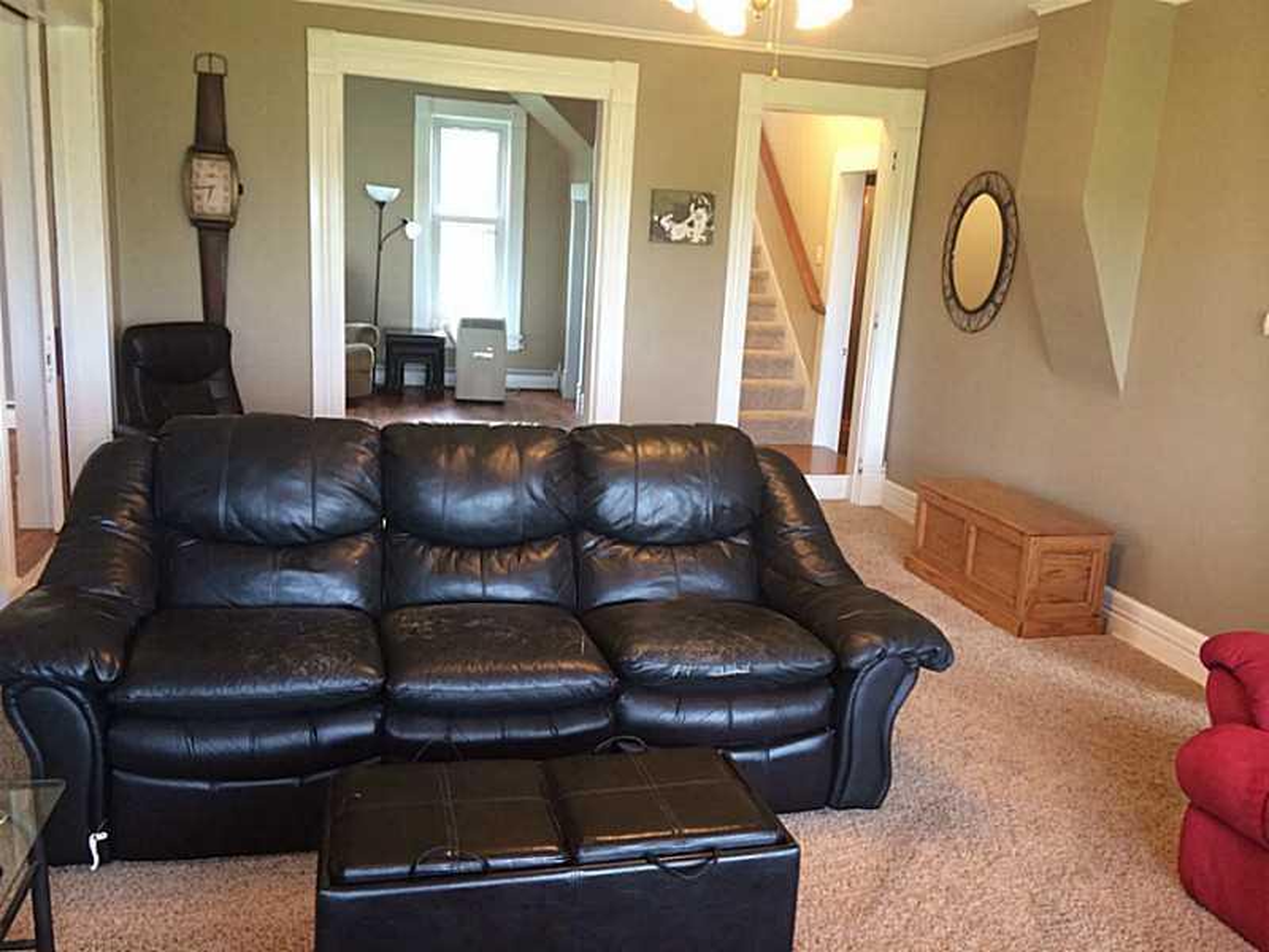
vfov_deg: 46.8
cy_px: 476
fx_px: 1100
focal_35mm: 30
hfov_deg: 60.0
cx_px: 634
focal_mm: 4.12
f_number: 2.2
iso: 160
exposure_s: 1/30
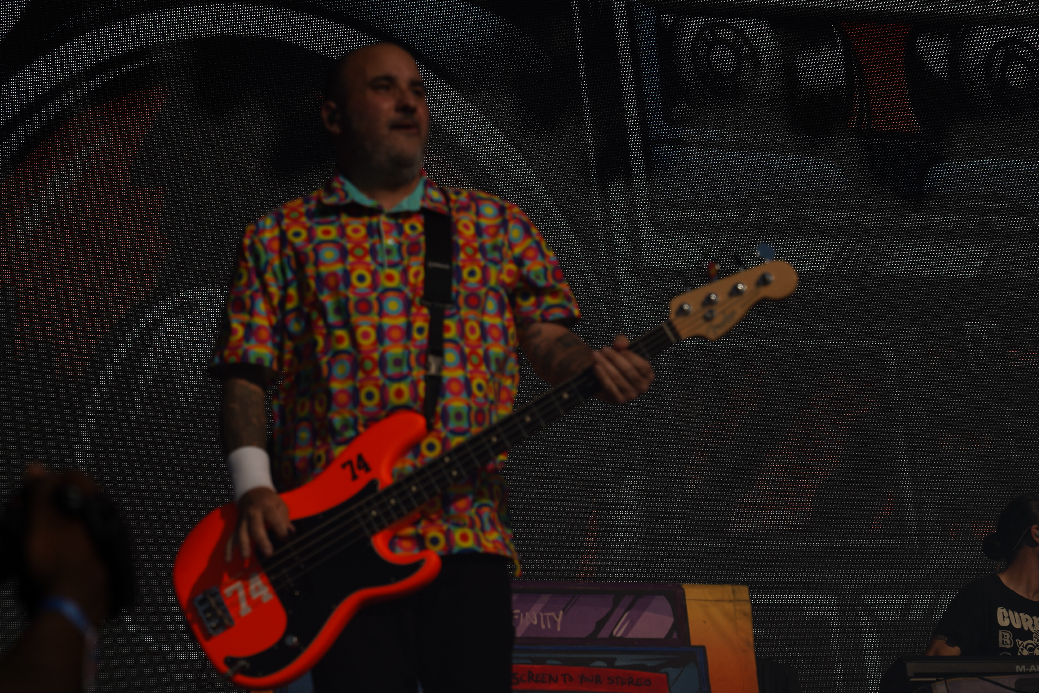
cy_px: 346
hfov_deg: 19.5
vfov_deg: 13.0
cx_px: 520
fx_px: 3030
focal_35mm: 105
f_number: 8
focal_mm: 105
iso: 100
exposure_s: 1/2000
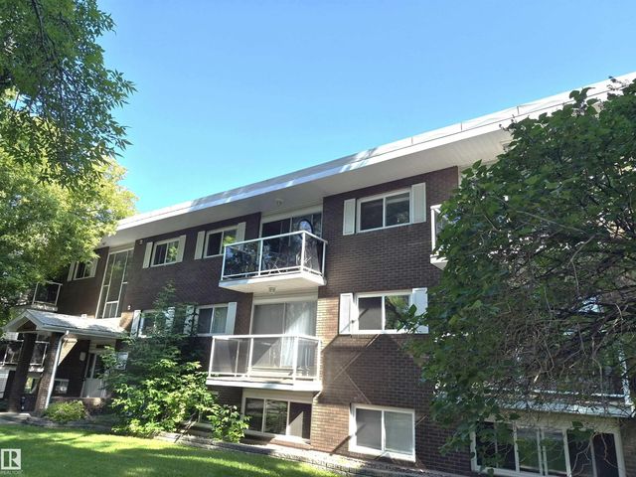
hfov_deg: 73.9
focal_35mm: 23
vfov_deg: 58.9
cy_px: 238
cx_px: 318
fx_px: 423
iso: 80
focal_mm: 5.4
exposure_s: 1/1816
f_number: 1.8
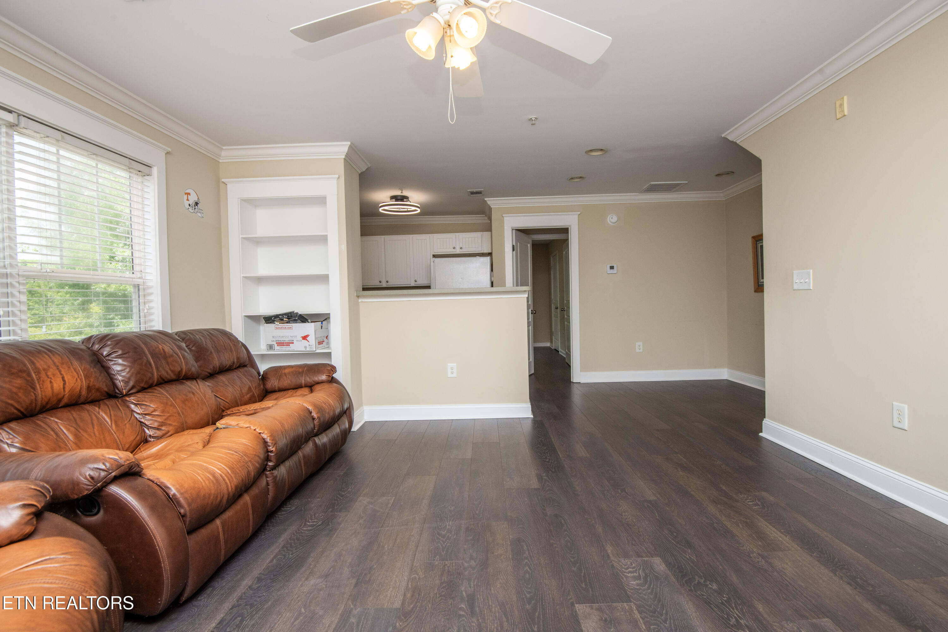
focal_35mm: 16
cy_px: 316
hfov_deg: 96.7
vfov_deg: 73.7
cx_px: 474
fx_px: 421
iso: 400
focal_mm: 16
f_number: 9
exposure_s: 1/200
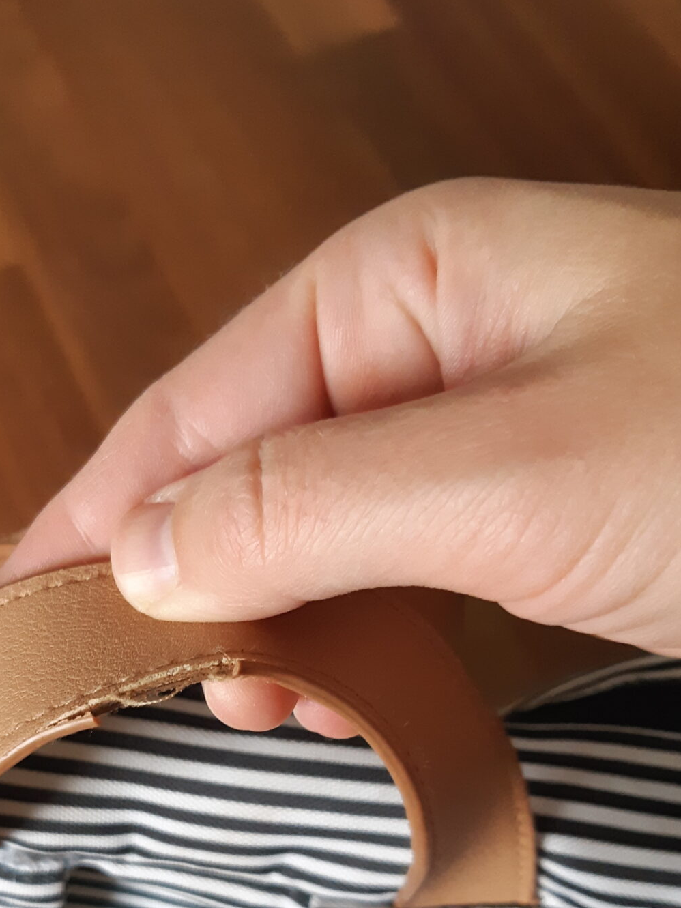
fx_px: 1049
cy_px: 669
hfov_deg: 35.3
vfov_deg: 45.4
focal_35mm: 40
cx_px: 183
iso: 320
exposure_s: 1/60
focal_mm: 3.93
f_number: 1.7
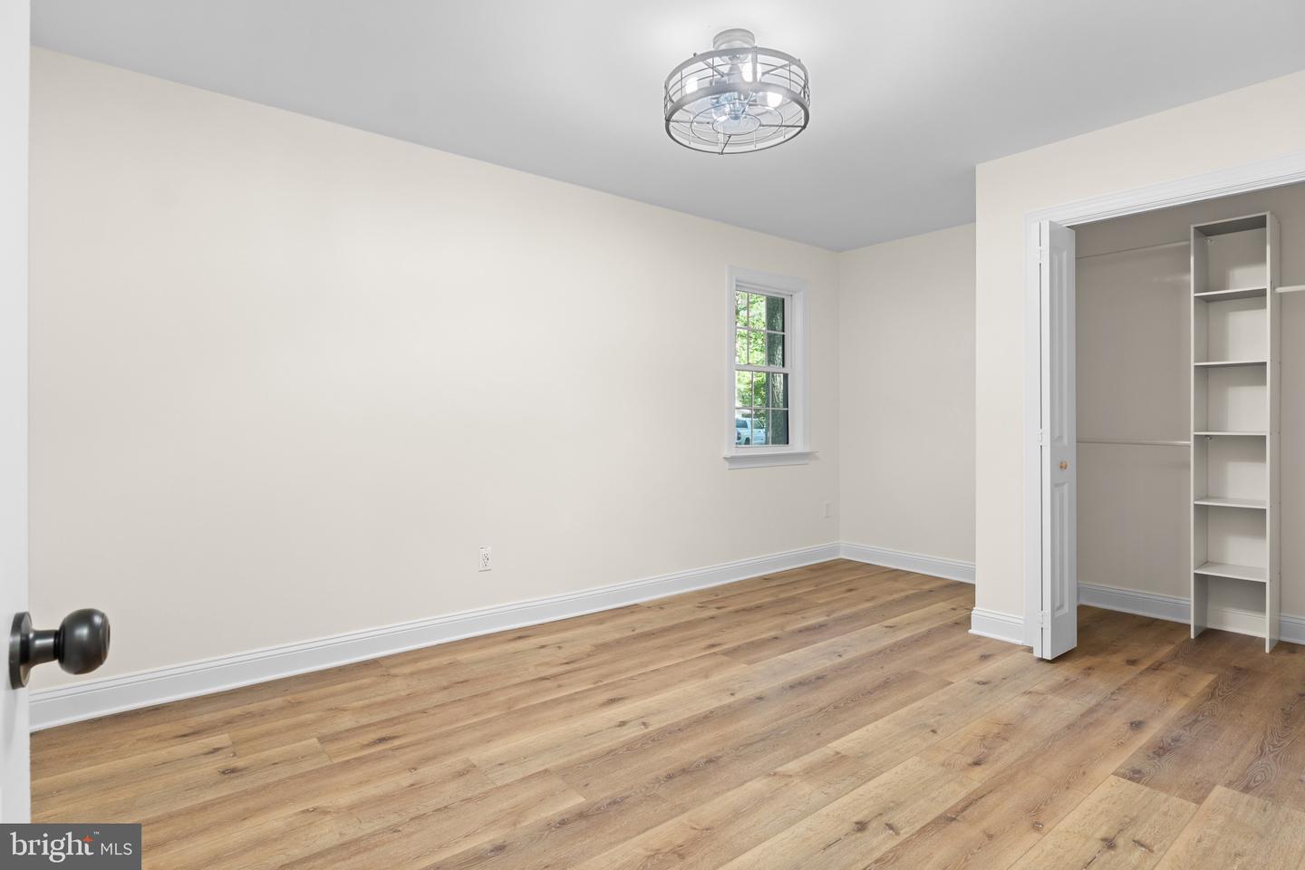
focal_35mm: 19
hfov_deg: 88.1
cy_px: 435
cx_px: 652
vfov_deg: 65.7
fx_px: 674
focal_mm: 12.4
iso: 200
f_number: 7.1
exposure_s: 1
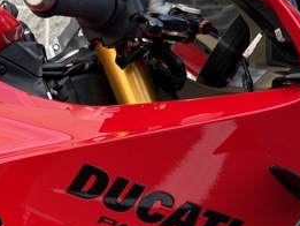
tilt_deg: -15.8
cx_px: 15
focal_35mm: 94
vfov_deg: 14.9
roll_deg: +0.6
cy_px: 314
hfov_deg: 20.3
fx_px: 815
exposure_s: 1/159
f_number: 1.78
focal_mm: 6.76
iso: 64
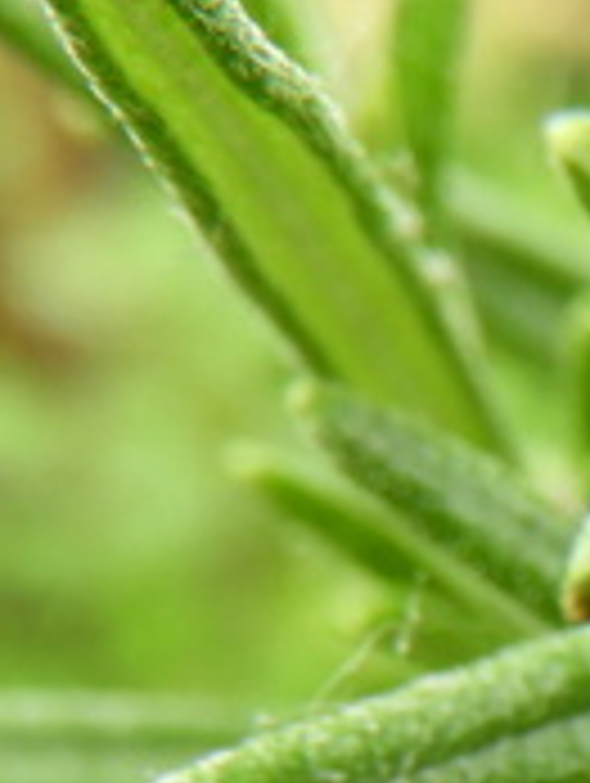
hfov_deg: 9.5
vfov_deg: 12.8
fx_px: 3332
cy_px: 1148
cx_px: 1151
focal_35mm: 147
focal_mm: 5.4
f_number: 3.5
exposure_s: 1/80
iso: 100
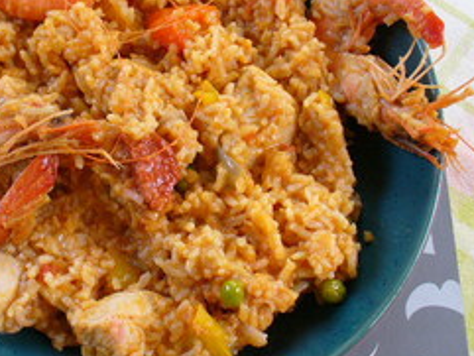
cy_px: 137
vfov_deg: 26.5
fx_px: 753
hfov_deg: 34.7
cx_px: 167
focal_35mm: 55
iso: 100
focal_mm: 6.1
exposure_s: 1/40
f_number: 2.8
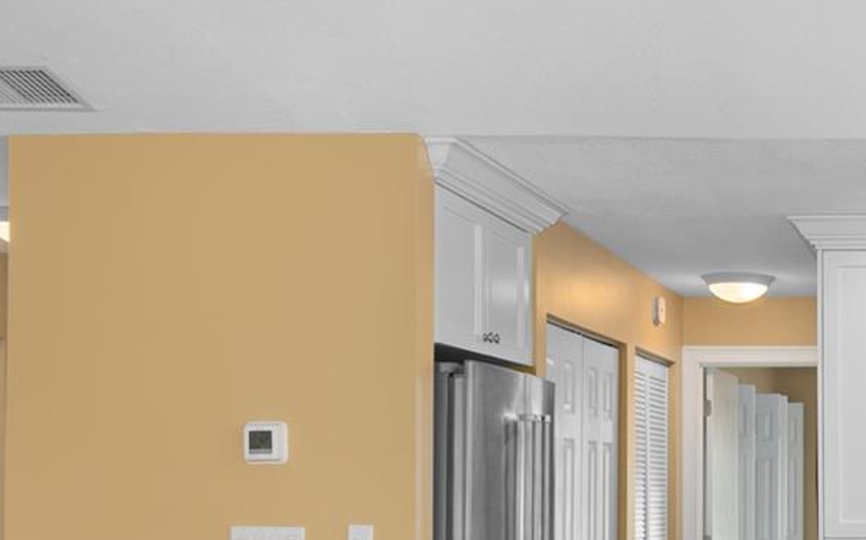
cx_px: 974
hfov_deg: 31.3
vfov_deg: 22.0
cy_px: 523
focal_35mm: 57
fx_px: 1345
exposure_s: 1.3
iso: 320
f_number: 9
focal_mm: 21
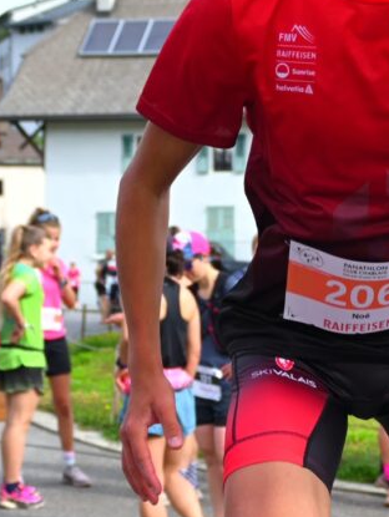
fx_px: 1676
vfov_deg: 17.5
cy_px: 344
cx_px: 403
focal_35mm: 112
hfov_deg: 13.0
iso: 100
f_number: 4
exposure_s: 1/320
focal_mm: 28
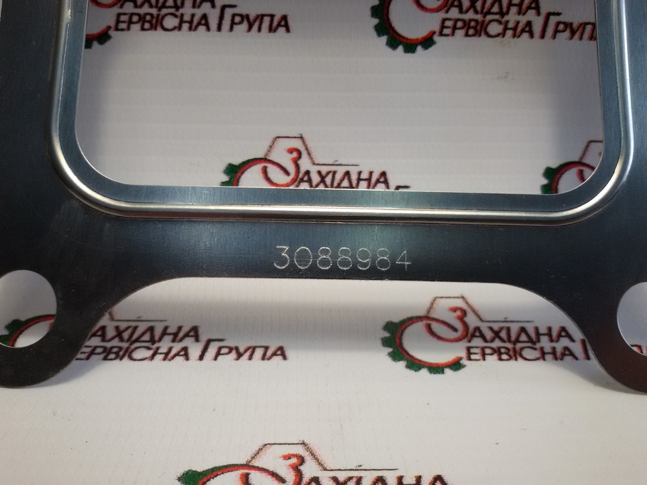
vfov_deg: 45.4
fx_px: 579
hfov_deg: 58.4
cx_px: 324
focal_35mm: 31
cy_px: 242
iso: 80
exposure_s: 1/100
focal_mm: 2.93
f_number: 2.4
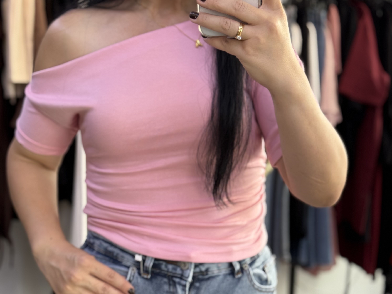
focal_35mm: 65
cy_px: 180
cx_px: 194
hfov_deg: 29.8
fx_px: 736
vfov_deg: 22.5
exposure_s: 1/100
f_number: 1.78
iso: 64
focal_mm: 6.76
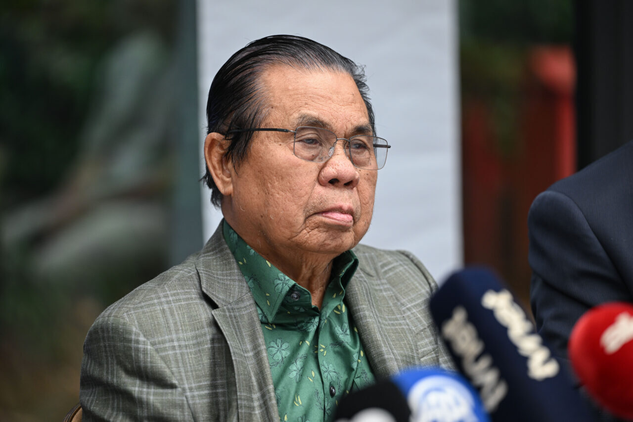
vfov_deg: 6.9
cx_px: 316
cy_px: 211
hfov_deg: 10.3
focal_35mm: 200
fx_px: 3516
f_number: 3.2
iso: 640
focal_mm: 200
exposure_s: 1/640
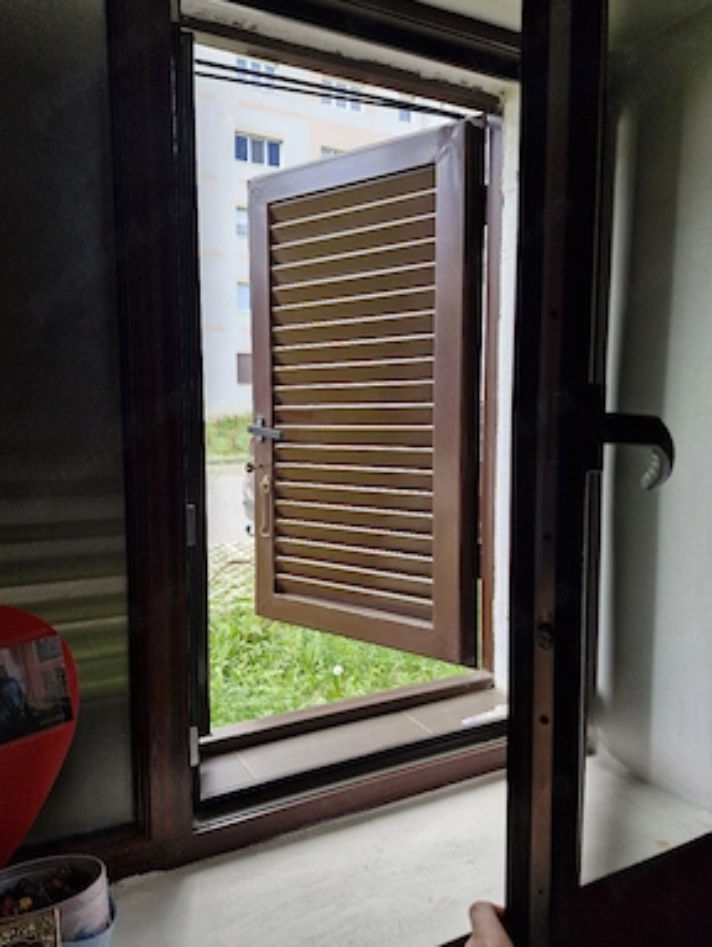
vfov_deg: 71.5
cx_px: 349
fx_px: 657
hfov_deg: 56.9
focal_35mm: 24
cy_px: 477
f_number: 1.8
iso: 50
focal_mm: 5.54
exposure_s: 1/182
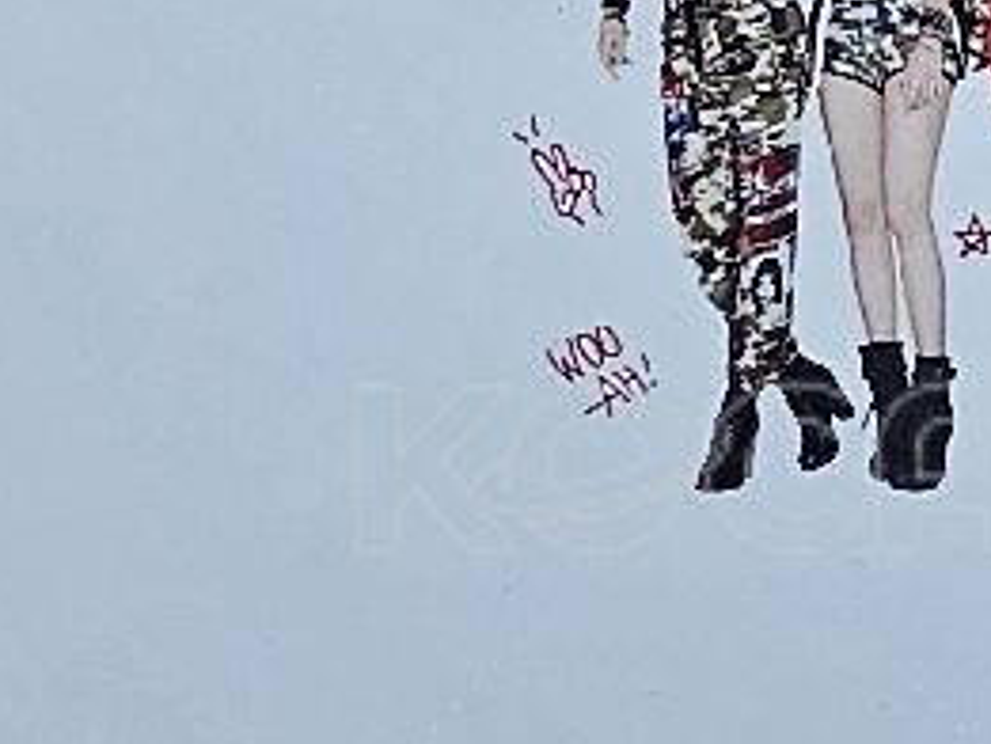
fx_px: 4840
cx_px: 2290
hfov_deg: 10.3
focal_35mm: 169
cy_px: -220
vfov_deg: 8.7
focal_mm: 6.3
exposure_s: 1/208
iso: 160
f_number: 1.7
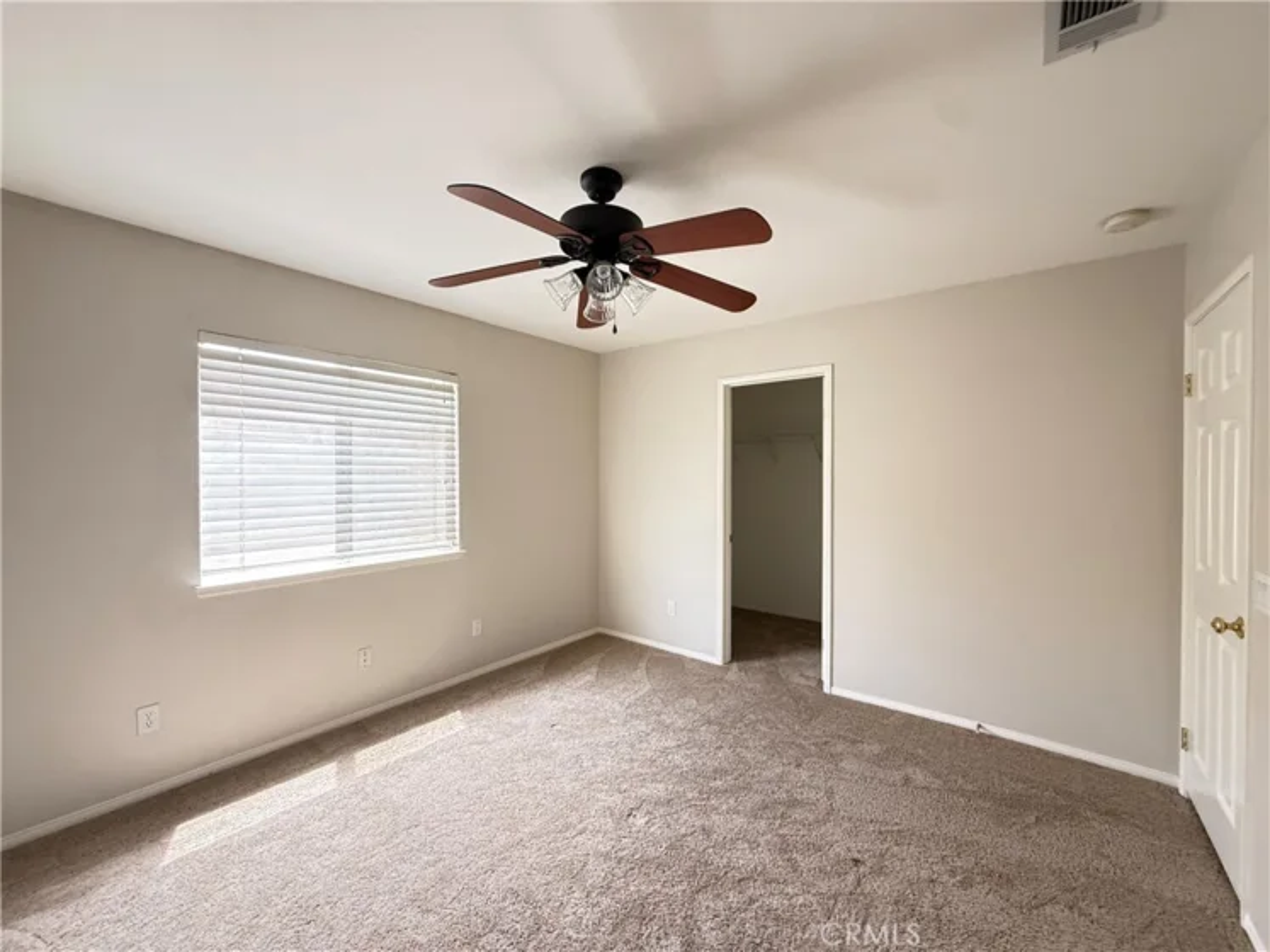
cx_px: 635
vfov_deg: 85.7
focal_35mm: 14
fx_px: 514
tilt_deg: -0.5
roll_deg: +0.0
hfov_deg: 102.1
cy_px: 476
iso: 320
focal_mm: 2.22
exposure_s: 1/72
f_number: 2.2
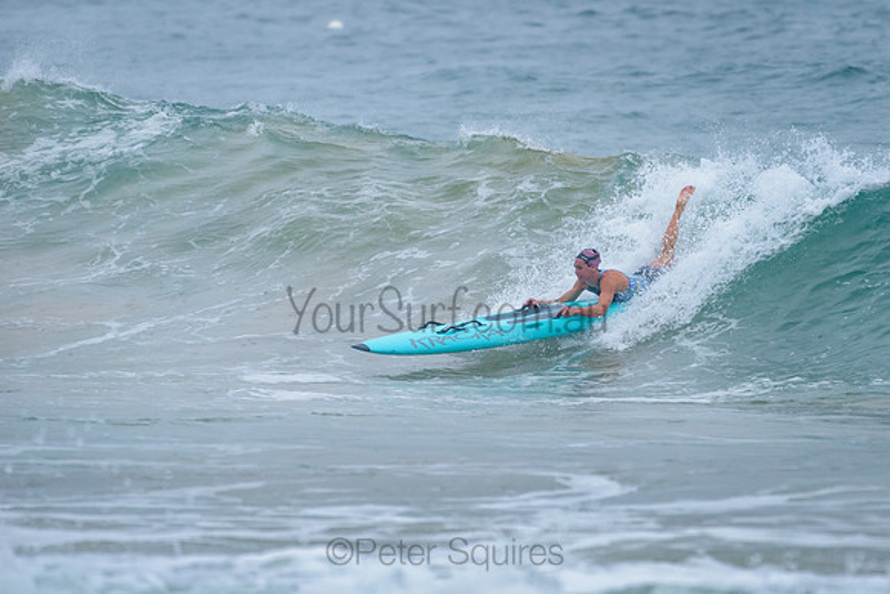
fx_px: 15491
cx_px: 558
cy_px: 263
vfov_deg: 2.2
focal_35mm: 626
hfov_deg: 3.3
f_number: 5.6
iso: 1400
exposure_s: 1/1250
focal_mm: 500
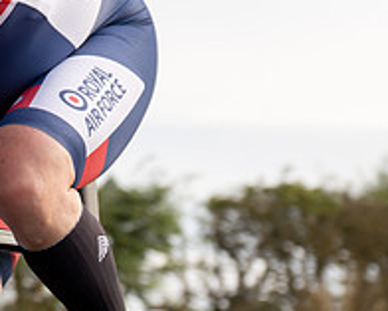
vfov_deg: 5.0
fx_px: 3539
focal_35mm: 308
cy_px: 122
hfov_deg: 6.2
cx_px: -196
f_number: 4
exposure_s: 1/1000
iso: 160
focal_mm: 77
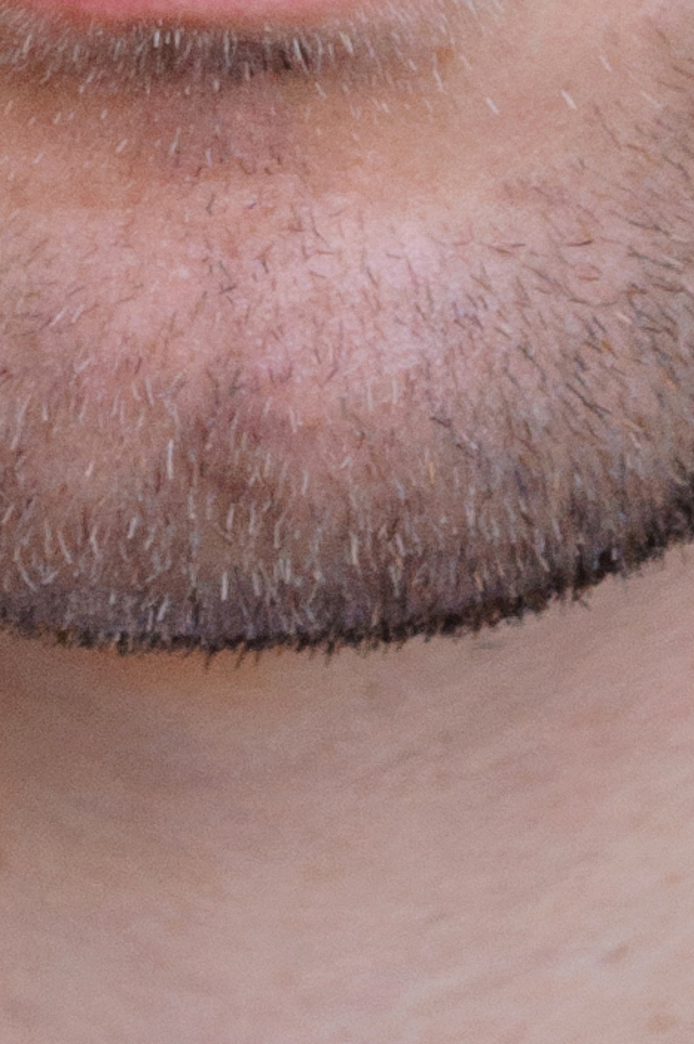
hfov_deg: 2.7
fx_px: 14581
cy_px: -411
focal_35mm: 503
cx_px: 187
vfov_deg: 4.1
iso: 720
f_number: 5.6
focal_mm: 55
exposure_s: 1/125
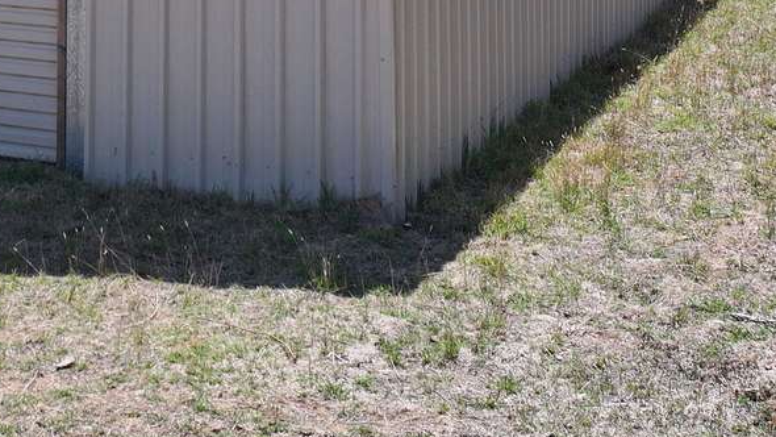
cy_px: -264
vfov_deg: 13.2
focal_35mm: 85
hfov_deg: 24.0
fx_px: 1749
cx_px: 22
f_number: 2.8
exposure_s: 1/320
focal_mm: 12.29
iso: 110
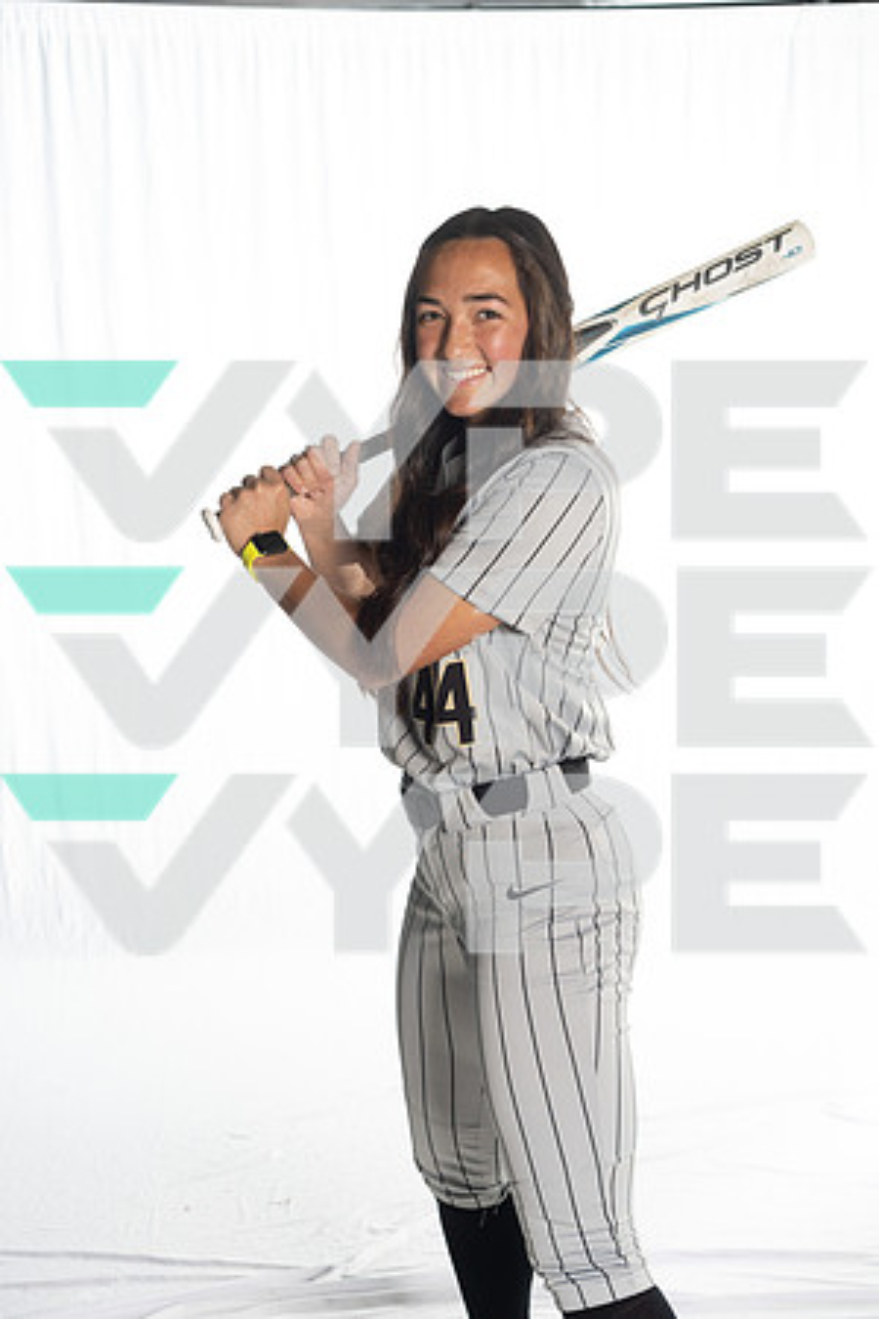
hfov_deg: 24.6
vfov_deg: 36.2
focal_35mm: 55
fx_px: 2014
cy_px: 660
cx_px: 440
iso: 500
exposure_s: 1/200
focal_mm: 55
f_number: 5
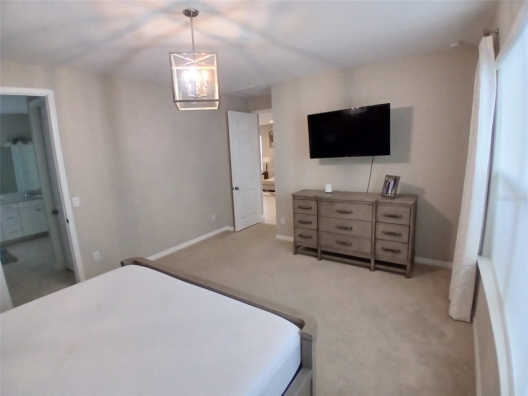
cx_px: 264
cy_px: 198
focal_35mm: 17
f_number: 2.2
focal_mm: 1.4
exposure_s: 1/30
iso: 200
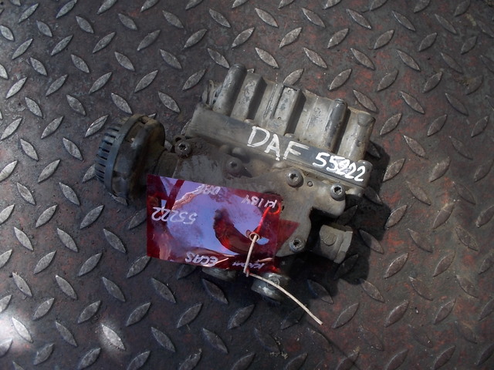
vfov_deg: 48.2
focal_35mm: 29
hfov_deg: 61.7
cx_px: 247
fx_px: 414
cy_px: 185
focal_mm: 4.1
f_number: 3.3
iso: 80
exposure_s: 1/50
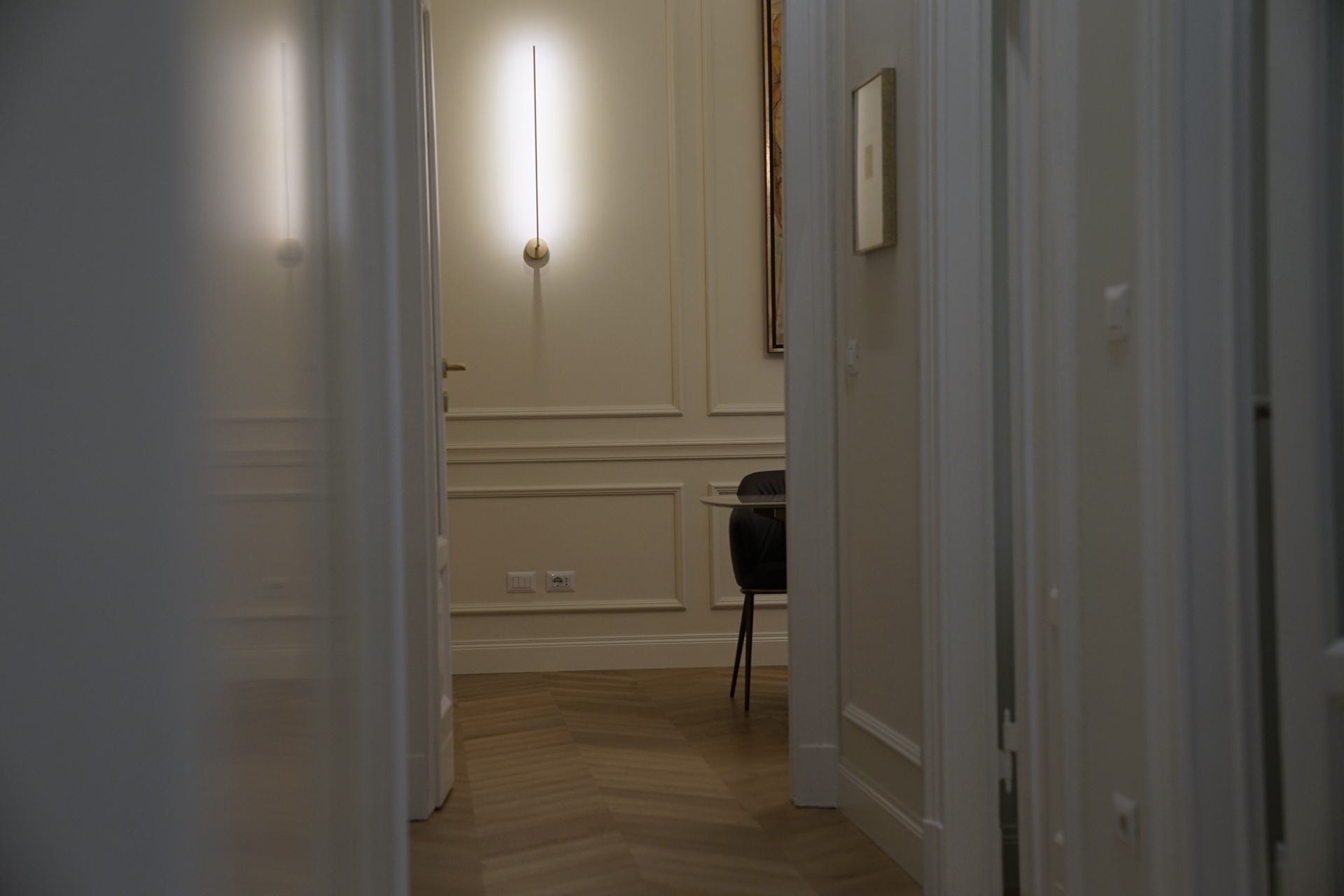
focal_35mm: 70
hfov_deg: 28.8
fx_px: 2613
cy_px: 448
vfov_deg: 19.5
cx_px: 672
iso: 400
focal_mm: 70
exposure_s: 1/125
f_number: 4
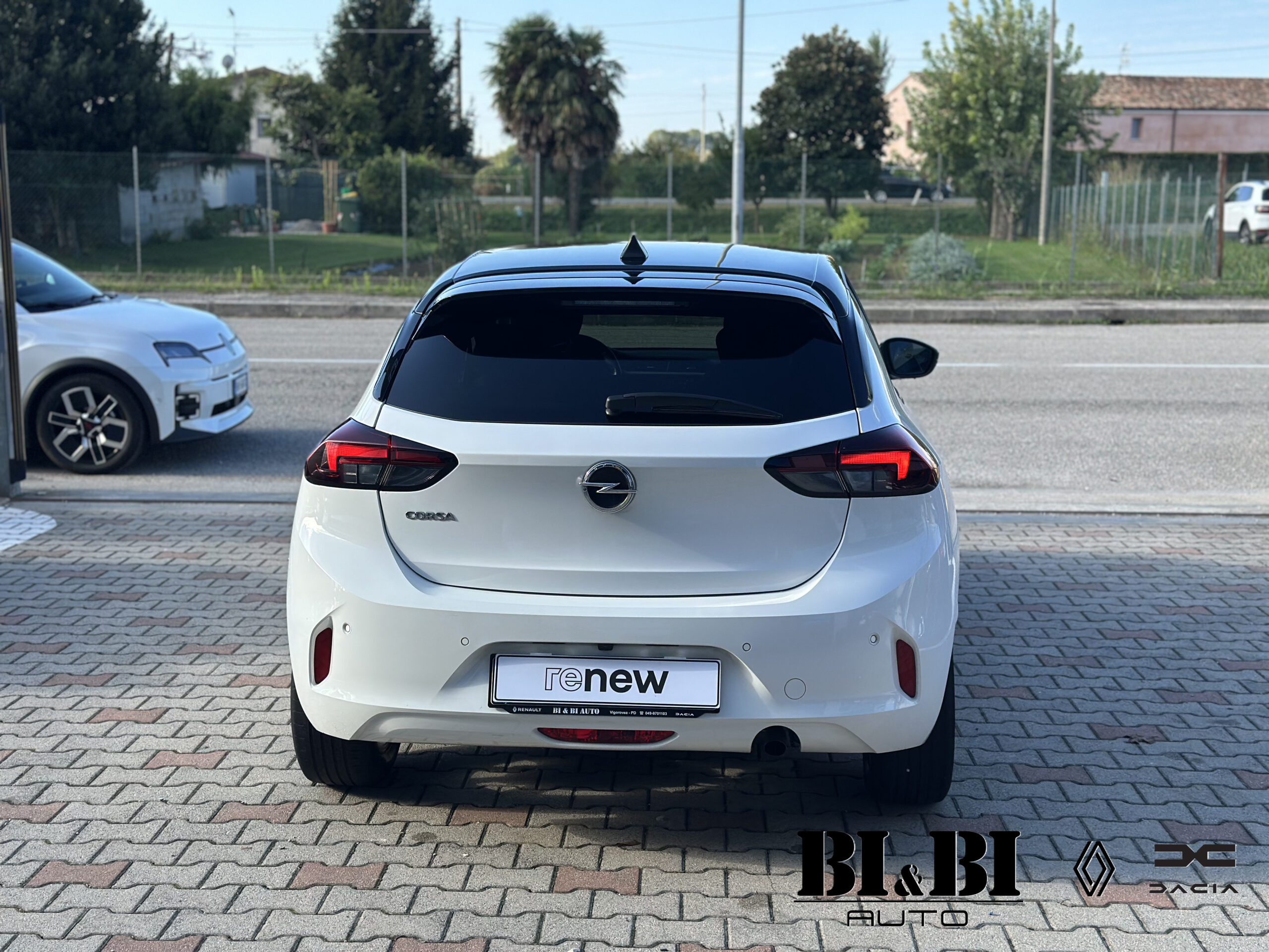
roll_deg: +0.0
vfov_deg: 30.3
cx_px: 634
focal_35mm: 48
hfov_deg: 39.7
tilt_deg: -10.2
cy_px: 476
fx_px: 1760
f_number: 1.78
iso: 80
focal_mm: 6.86
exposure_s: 1/1613
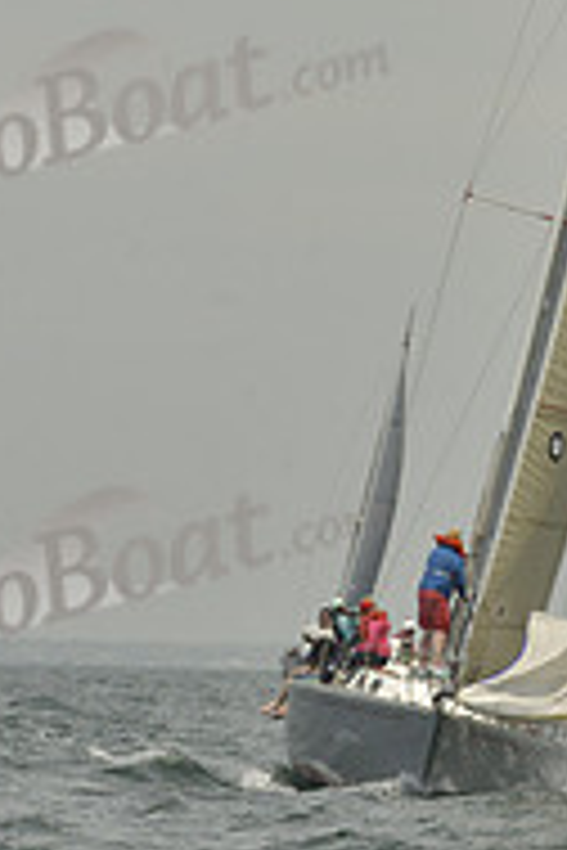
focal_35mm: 264
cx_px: 623
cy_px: -171
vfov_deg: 7.7
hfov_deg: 5.2
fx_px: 6237
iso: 560
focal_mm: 86
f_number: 14
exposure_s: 1/1250
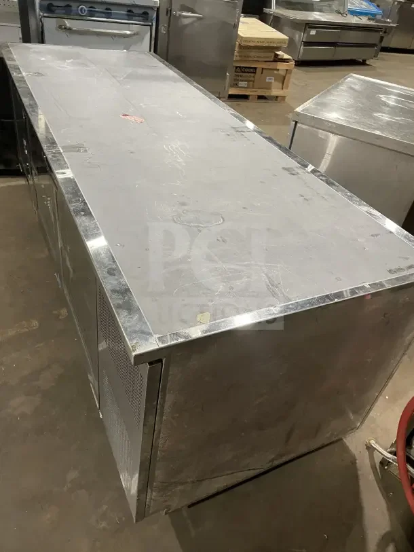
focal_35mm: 26
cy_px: 276
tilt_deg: -37.2
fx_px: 414
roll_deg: -7.7
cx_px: 207
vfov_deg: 67.3
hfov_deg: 53.1
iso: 200
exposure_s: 1/60
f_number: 1.6
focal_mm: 4.2
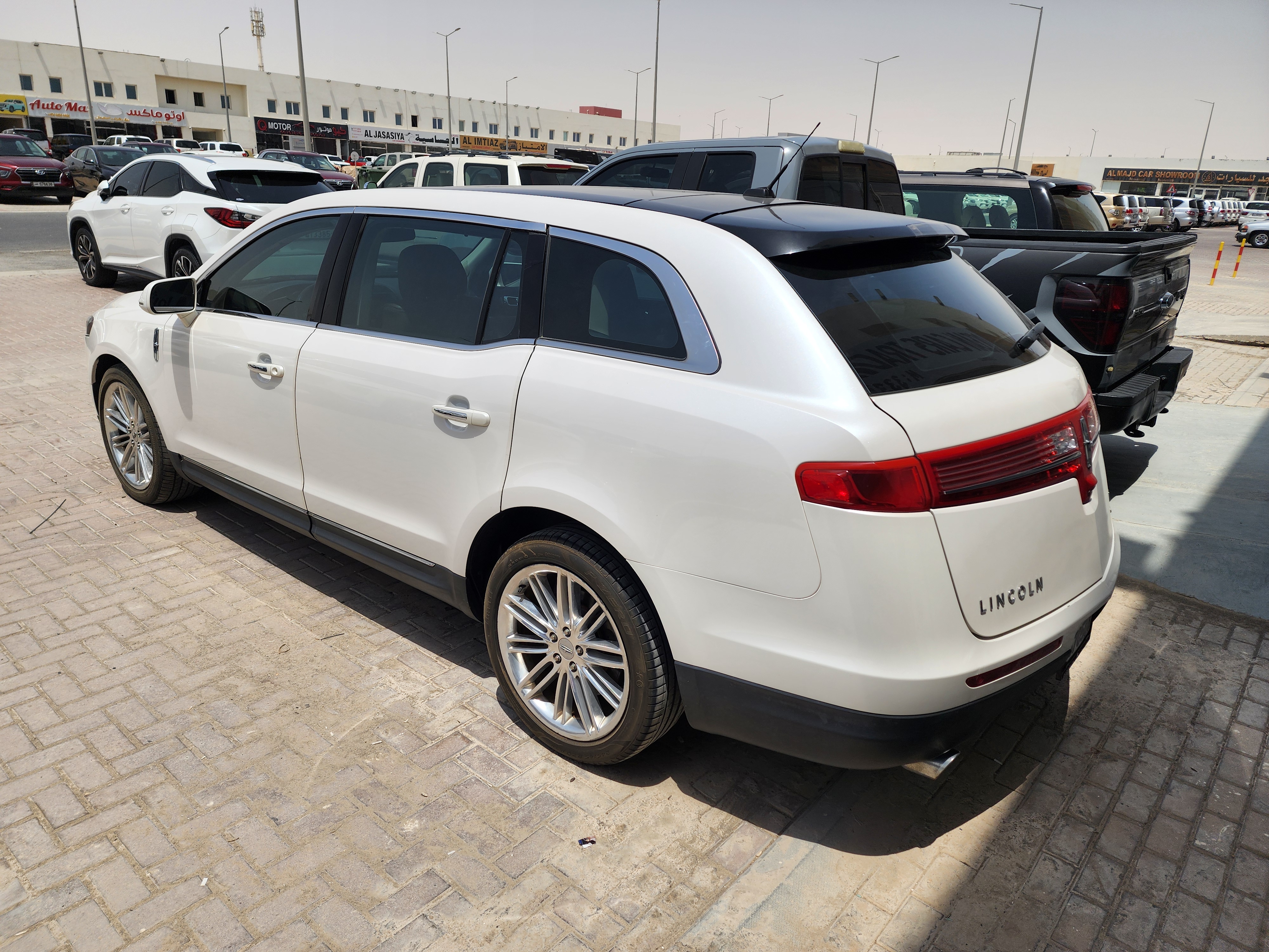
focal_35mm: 23
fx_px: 843
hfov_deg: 73.9
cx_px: 634
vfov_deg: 58.9
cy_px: 476
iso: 12
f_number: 1.8
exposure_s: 1/2271
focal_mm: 6.4
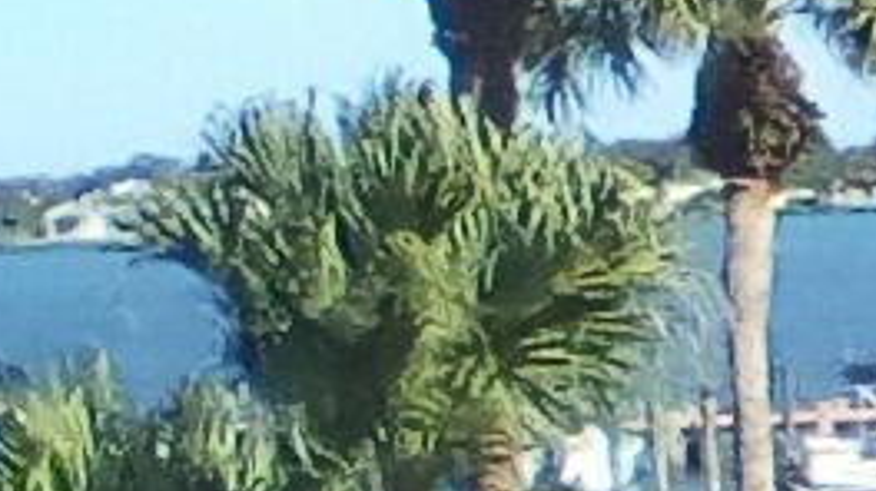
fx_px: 4758
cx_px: 1805
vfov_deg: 5.9
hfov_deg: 9.7
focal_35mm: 205
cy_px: 667
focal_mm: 2.38
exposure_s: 1/914
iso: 104
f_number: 2.4
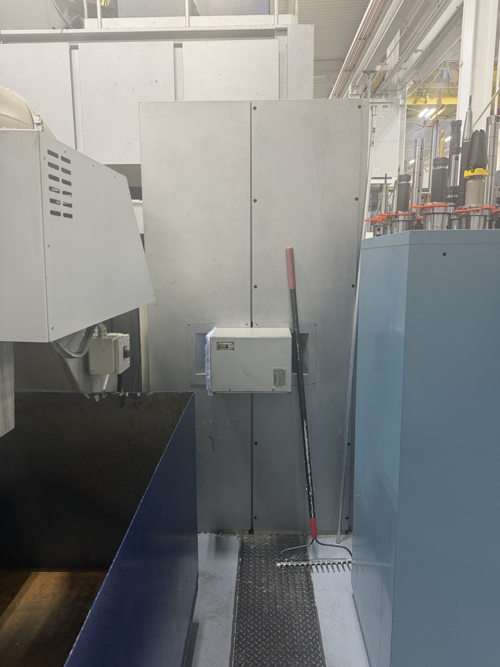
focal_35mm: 24
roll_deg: -0.5
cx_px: 250
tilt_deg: -10.9
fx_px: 462
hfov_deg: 56.8
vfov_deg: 71.6
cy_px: 334
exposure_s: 1/121
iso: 200
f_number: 1.78
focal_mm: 6.76
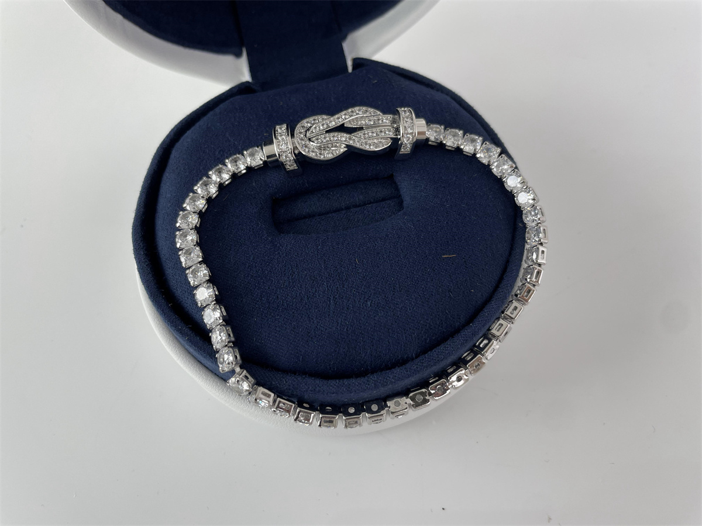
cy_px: 263
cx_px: 351
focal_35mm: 26
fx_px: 527
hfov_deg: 67.3
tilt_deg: -63.6
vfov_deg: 53.1
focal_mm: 4.2
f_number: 1.6
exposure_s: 1/126
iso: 32
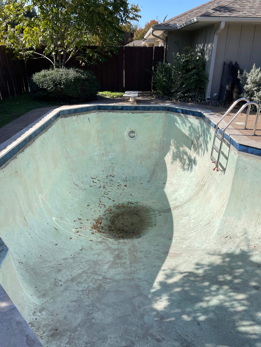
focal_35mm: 26
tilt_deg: -24.0
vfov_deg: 67.3
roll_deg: -0.9
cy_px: 174
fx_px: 261
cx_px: 130
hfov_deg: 53.1
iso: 32
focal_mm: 4.2
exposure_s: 1/3205
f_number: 1.6
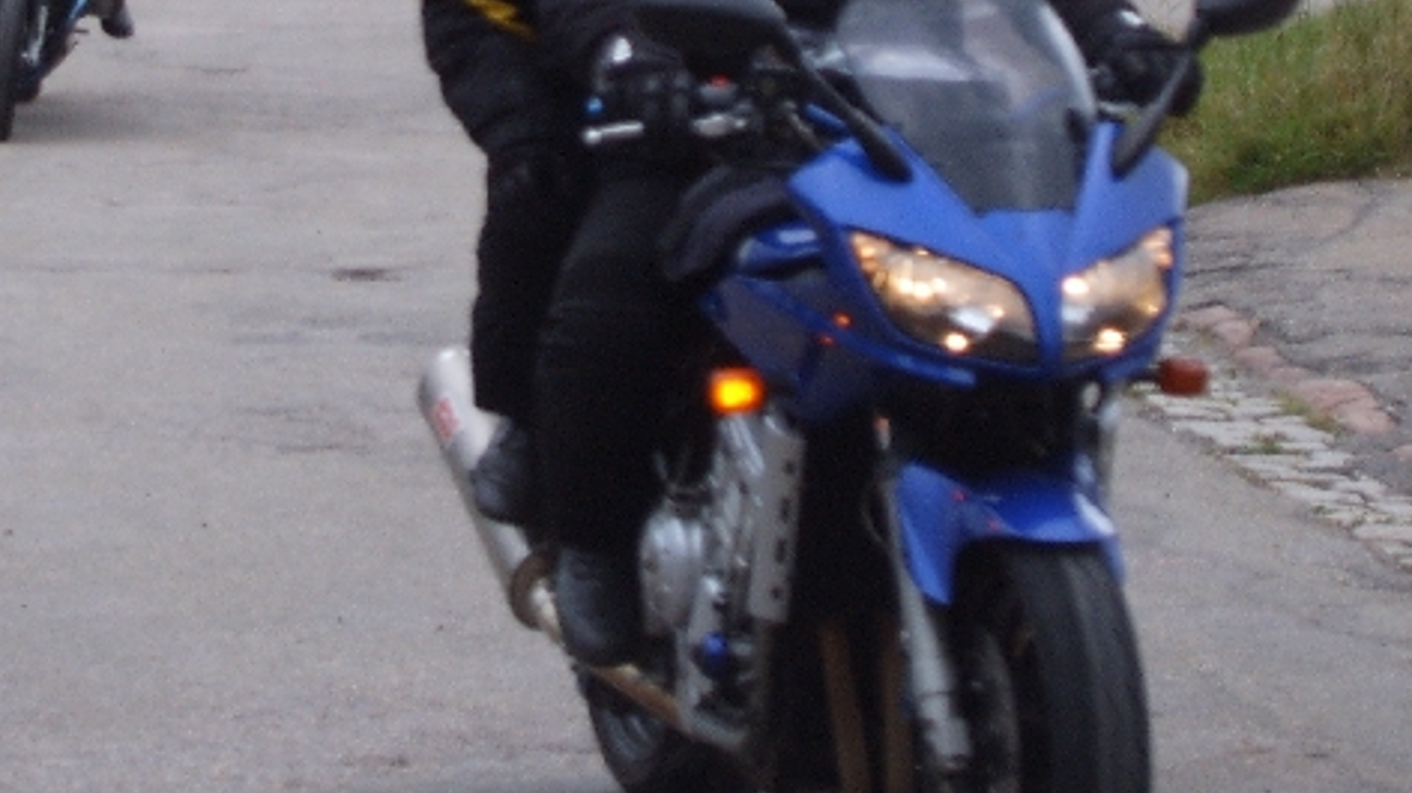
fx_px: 7260
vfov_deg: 6.2
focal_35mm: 194
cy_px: 33
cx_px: 350
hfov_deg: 11.1
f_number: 4.8
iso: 50
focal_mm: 17.4
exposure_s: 1/350
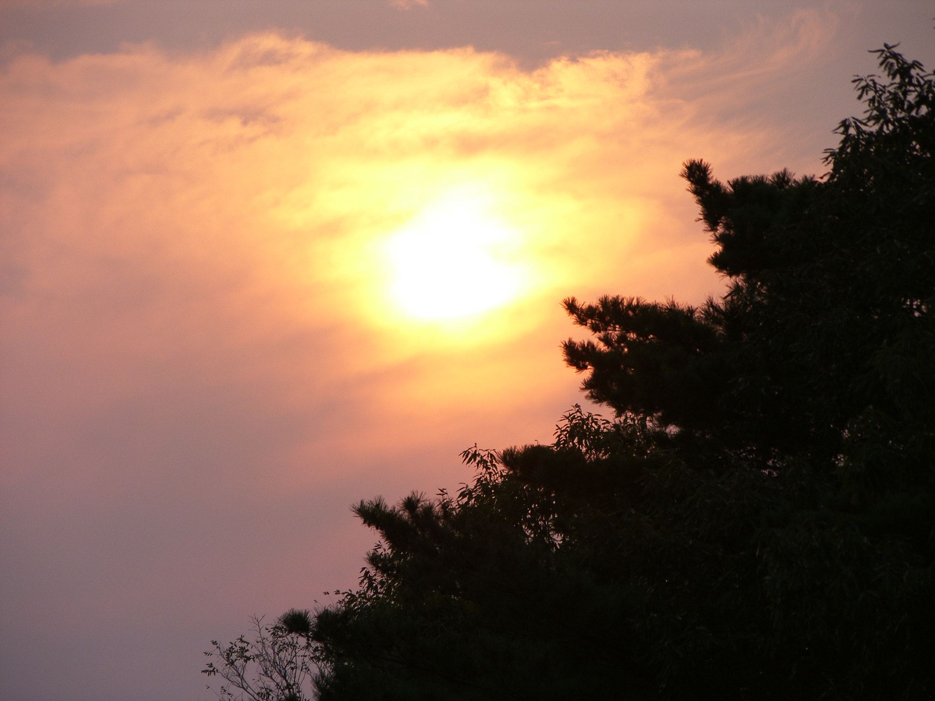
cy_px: 350
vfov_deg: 4.2
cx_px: 468
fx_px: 9454
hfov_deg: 5.7
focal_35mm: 350
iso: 50
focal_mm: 89.7
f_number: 4.6
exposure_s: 1/500
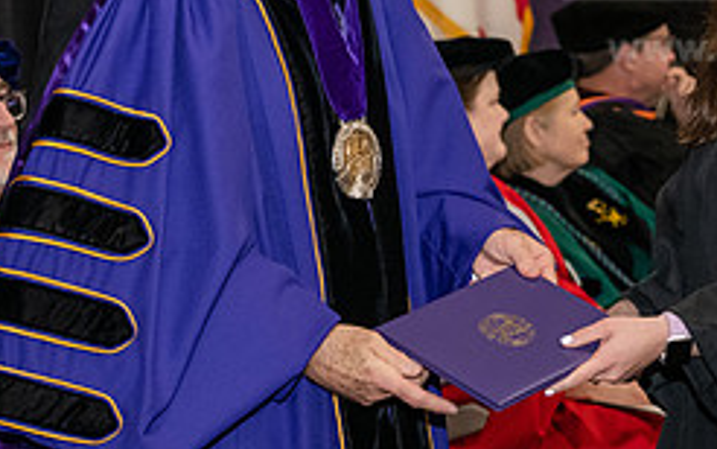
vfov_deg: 7.8
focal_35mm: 168
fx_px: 3284
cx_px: 475
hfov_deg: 12.4
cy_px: 109
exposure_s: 1/200
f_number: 5
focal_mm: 70
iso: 2500
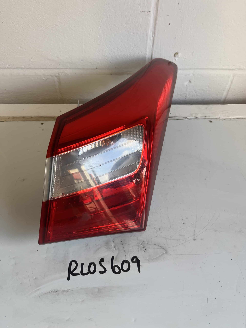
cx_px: 123
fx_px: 246
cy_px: 164
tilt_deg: -49.1
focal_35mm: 26
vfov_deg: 67.3
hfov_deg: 53.1
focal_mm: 5.1
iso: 80
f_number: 1.6
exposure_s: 1/100
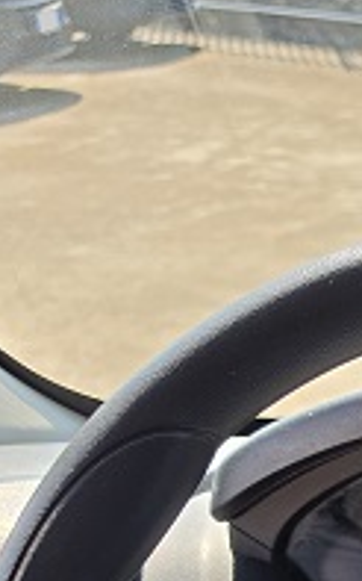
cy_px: 867
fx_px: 1564
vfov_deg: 18.6
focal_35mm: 99
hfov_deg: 10.3
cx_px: 1024
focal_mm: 6.5
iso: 10
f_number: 1.4
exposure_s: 1/229
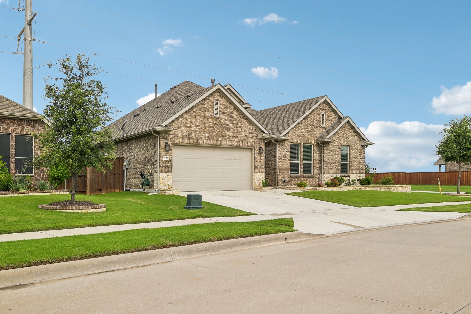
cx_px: 236
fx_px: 380
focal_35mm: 29
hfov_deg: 63.6
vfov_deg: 45.0
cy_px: 157
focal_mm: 29
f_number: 8
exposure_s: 1/320
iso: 100
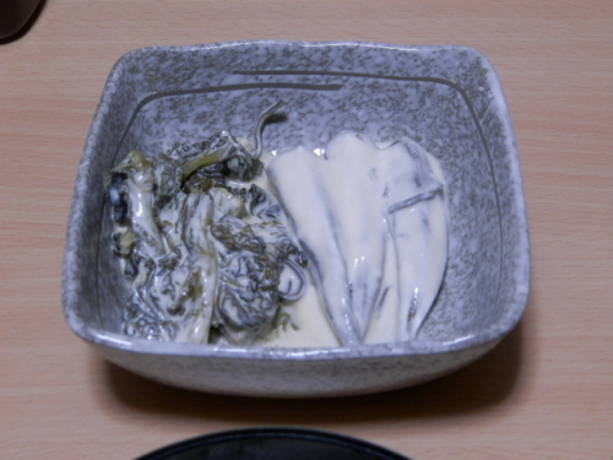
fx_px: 1204
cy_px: 230
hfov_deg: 28.6
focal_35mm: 68
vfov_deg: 21.6
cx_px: 306
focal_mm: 12.2
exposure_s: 1/15
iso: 200
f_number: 4
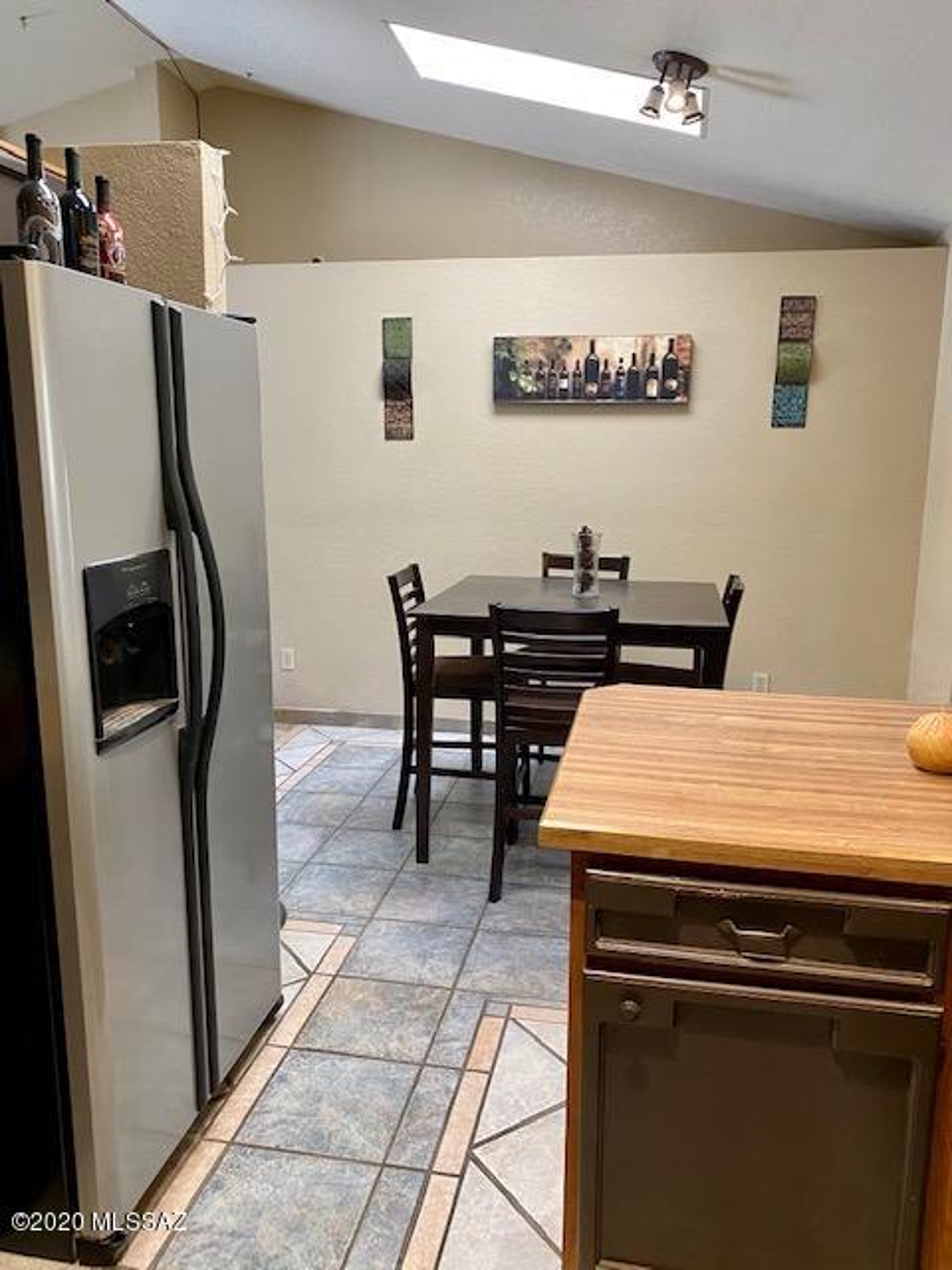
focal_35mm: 26
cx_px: 476
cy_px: 635
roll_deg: -1.0
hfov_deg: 53.1
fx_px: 953
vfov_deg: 67.3
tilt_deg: -9.8
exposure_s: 1/60
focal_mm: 4.25
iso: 160
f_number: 1.8
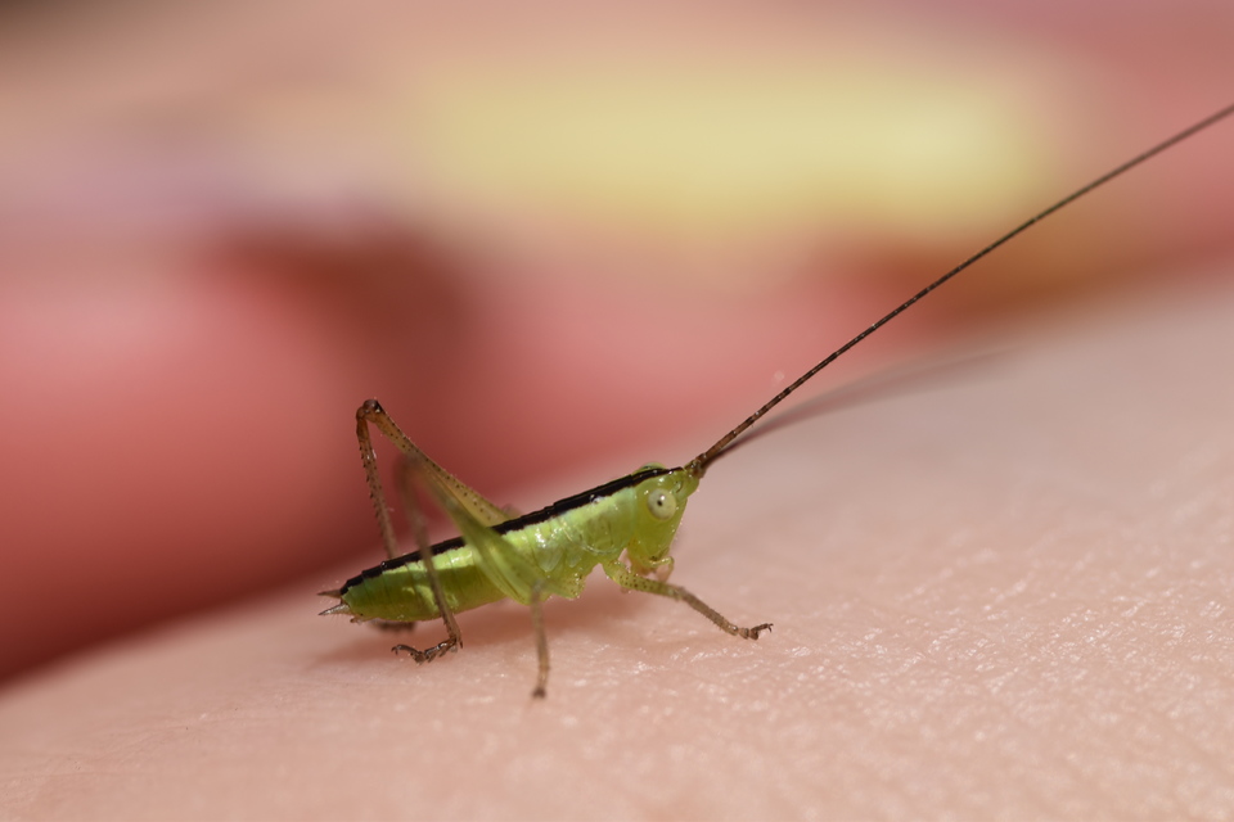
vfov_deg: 8.7
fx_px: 5398
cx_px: 617
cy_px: 411
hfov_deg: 13.0
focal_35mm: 158
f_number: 8
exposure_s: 1/400
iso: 100
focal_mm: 105
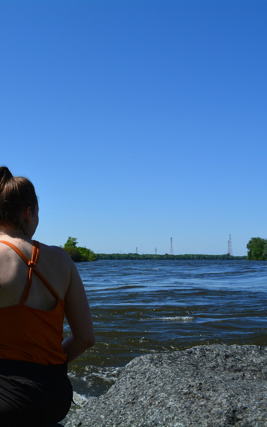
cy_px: 213
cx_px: -25
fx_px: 535
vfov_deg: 43.5
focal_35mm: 46
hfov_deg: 25.9
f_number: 11
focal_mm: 20
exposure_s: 1/400
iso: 200
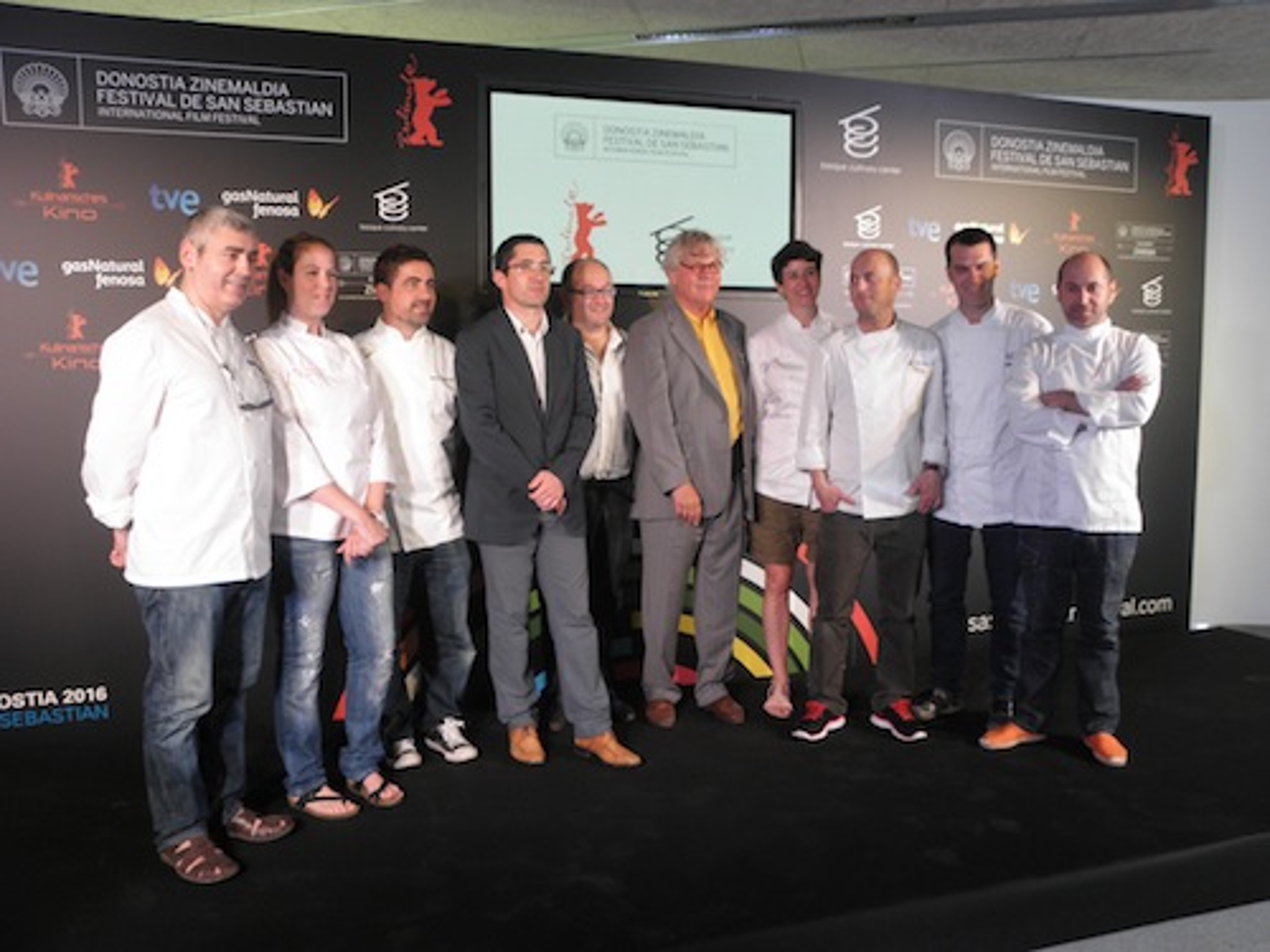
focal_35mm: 31
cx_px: 635
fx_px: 1137
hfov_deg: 58.4
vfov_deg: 45.4
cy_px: 476
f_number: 3
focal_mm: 5.52
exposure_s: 1/15
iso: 125
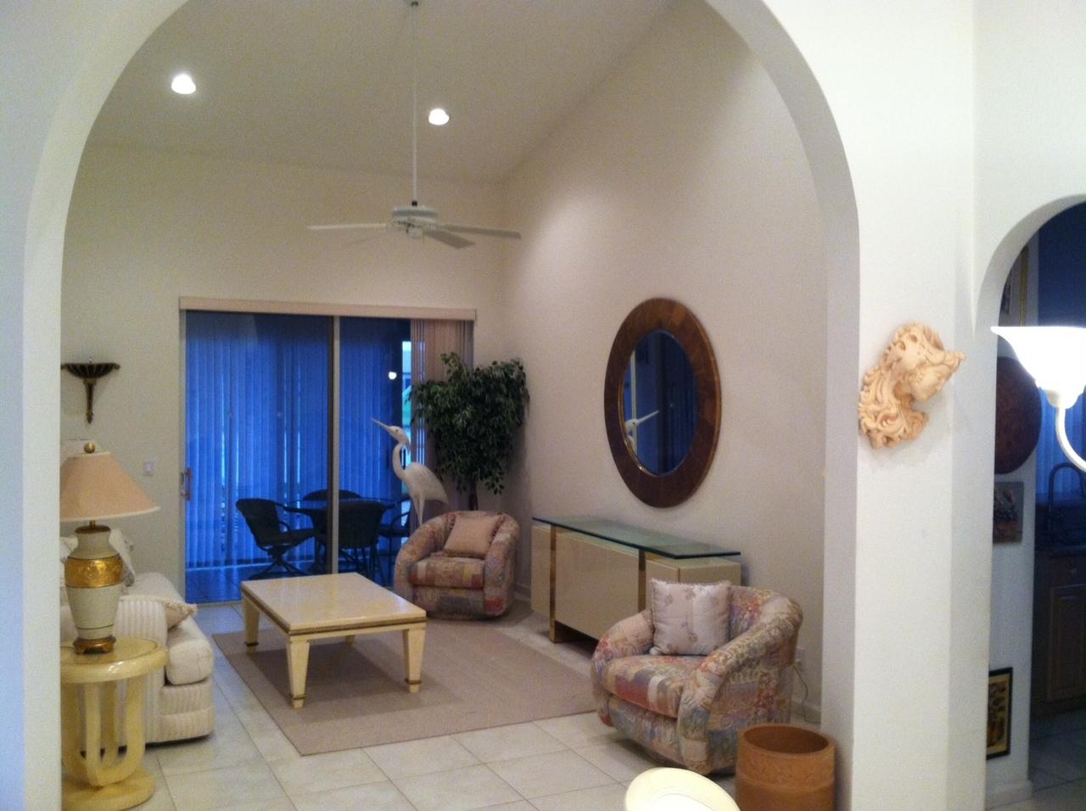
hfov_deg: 52.7
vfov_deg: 40.6
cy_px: 406
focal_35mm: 35
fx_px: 1096
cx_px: 543
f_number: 2.8
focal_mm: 3.85
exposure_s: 1/15
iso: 200
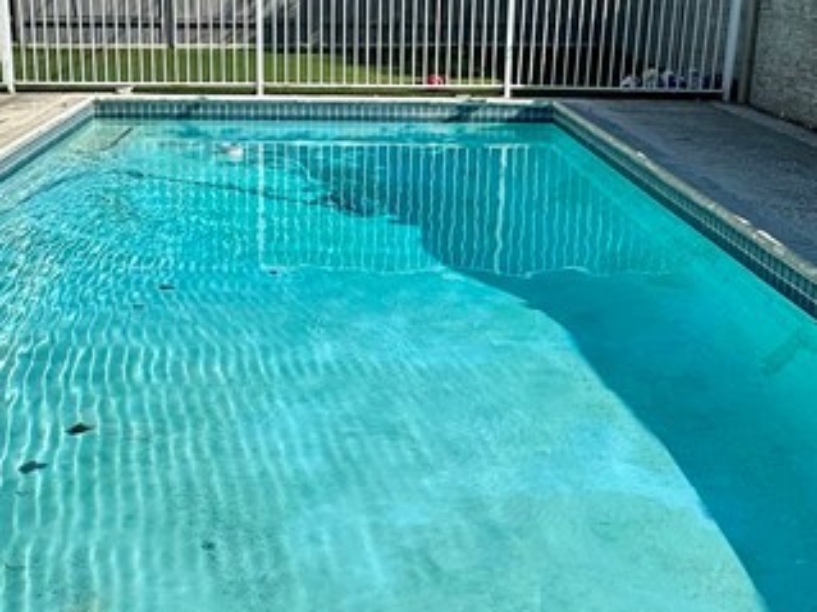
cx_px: 346
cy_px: 241
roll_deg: -0.3
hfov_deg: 42.0
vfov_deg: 32.1
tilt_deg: -14.6
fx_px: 1062
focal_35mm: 45
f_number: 2.2
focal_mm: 2.22
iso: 50
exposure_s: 1/3509
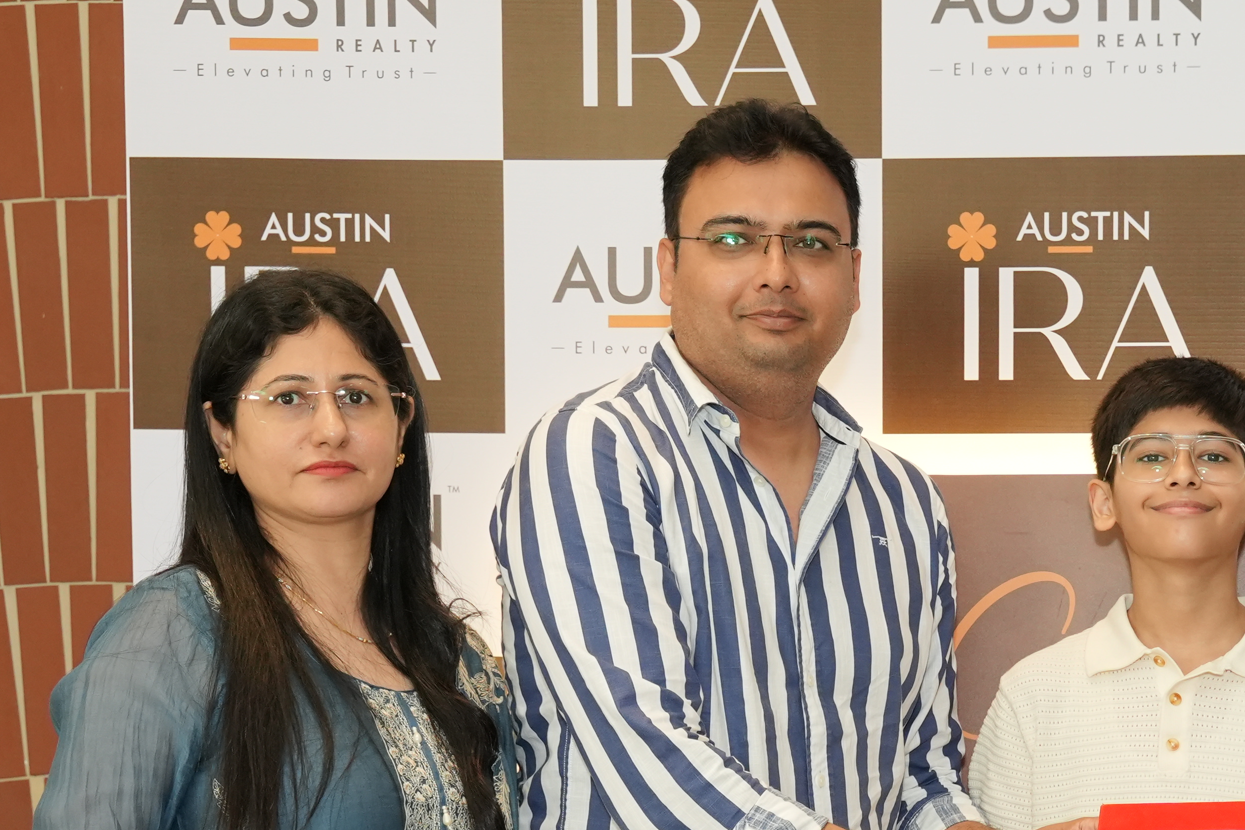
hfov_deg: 18.9
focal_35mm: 105
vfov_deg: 12.7
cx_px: 1252
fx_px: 3639
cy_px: 983
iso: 1600
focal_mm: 37.8
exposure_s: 1/160
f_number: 5.6
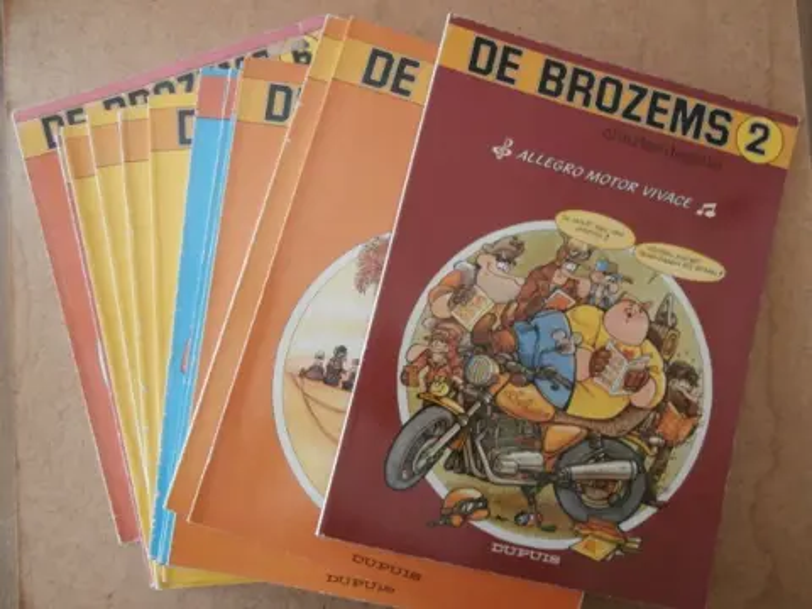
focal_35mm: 24
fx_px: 563
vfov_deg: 56.8
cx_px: 406
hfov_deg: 71.6
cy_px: 304
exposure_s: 1/25
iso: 200
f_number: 3
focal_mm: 4.2
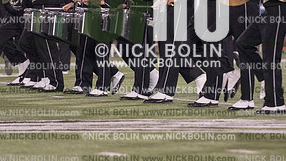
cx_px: 158
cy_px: 20
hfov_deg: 5.1
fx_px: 3224
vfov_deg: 2.9
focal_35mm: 425
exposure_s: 1/1250
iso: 5000
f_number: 3.2
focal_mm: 200
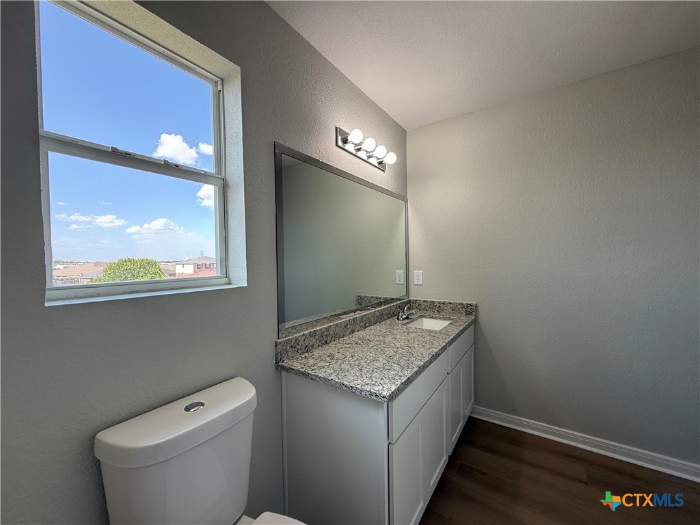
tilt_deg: -0.7
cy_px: 262
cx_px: 350
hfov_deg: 102.1
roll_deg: +0.3
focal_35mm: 14
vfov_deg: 85.7
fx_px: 283
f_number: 2.2
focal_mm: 2.22
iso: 80
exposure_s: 1/120
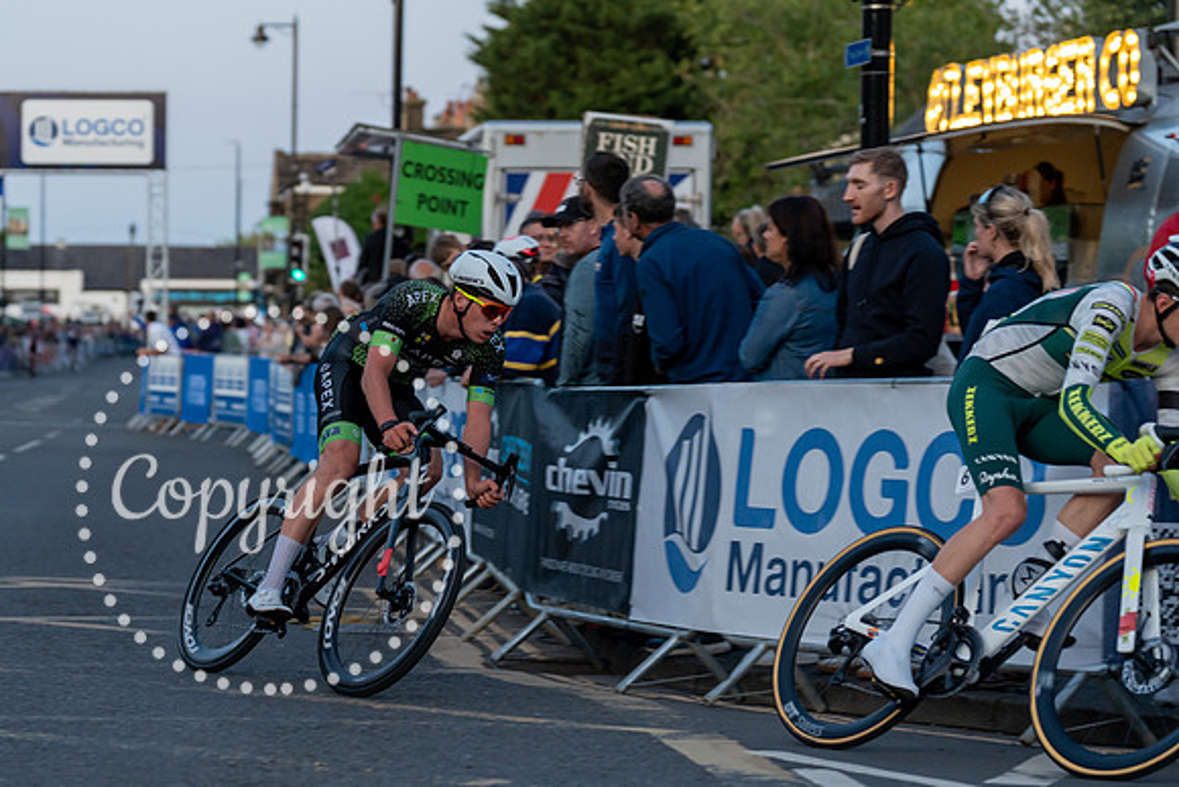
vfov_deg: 13.2
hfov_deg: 19.7
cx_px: 469
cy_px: 466
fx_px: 3392
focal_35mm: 104
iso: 1000
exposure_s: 1/640
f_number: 3.2
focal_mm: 86
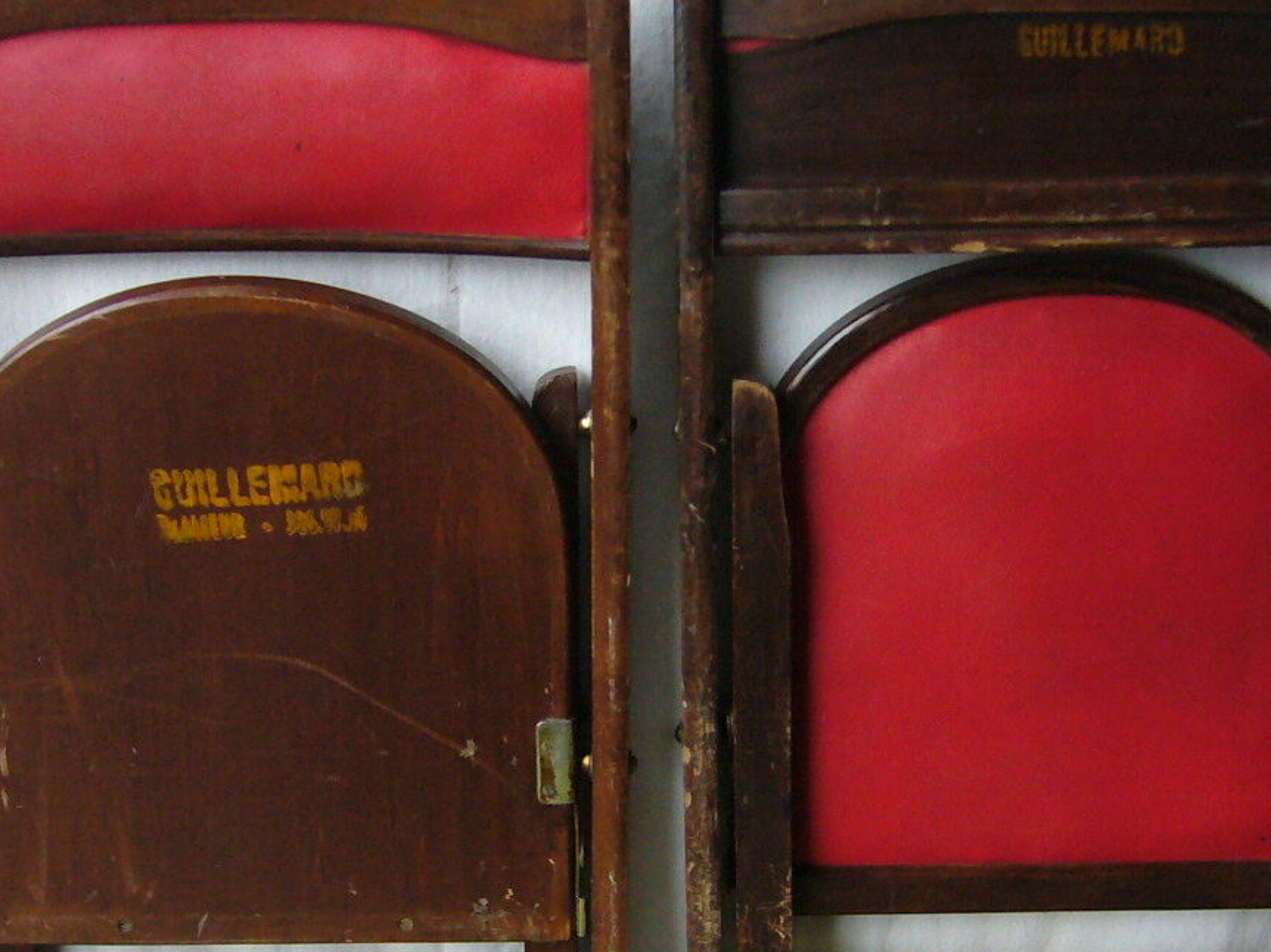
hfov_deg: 29.8
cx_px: 650
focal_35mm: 65
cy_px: 715
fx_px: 2386
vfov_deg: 22.4
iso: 200
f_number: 2.8
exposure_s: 1/8
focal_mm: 5.8
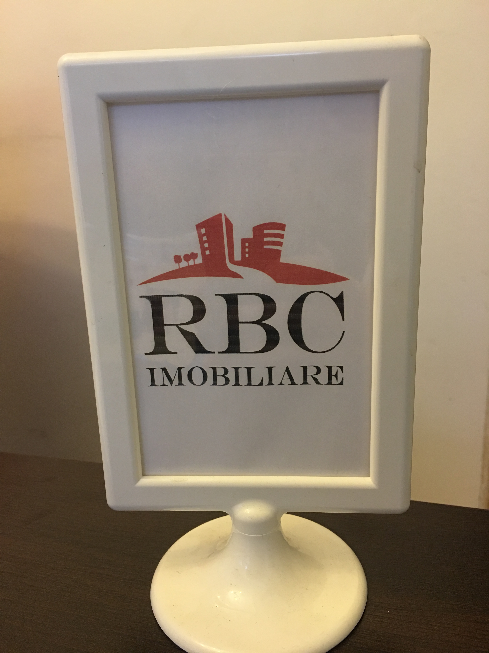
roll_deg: +2.2
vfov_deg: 61.7
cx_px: 244
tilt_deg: -16.0
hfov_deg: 48.2
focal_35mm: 29
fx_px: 546
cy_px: 326
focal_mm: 4.15
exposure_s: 1/17
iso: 80
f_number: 2.2
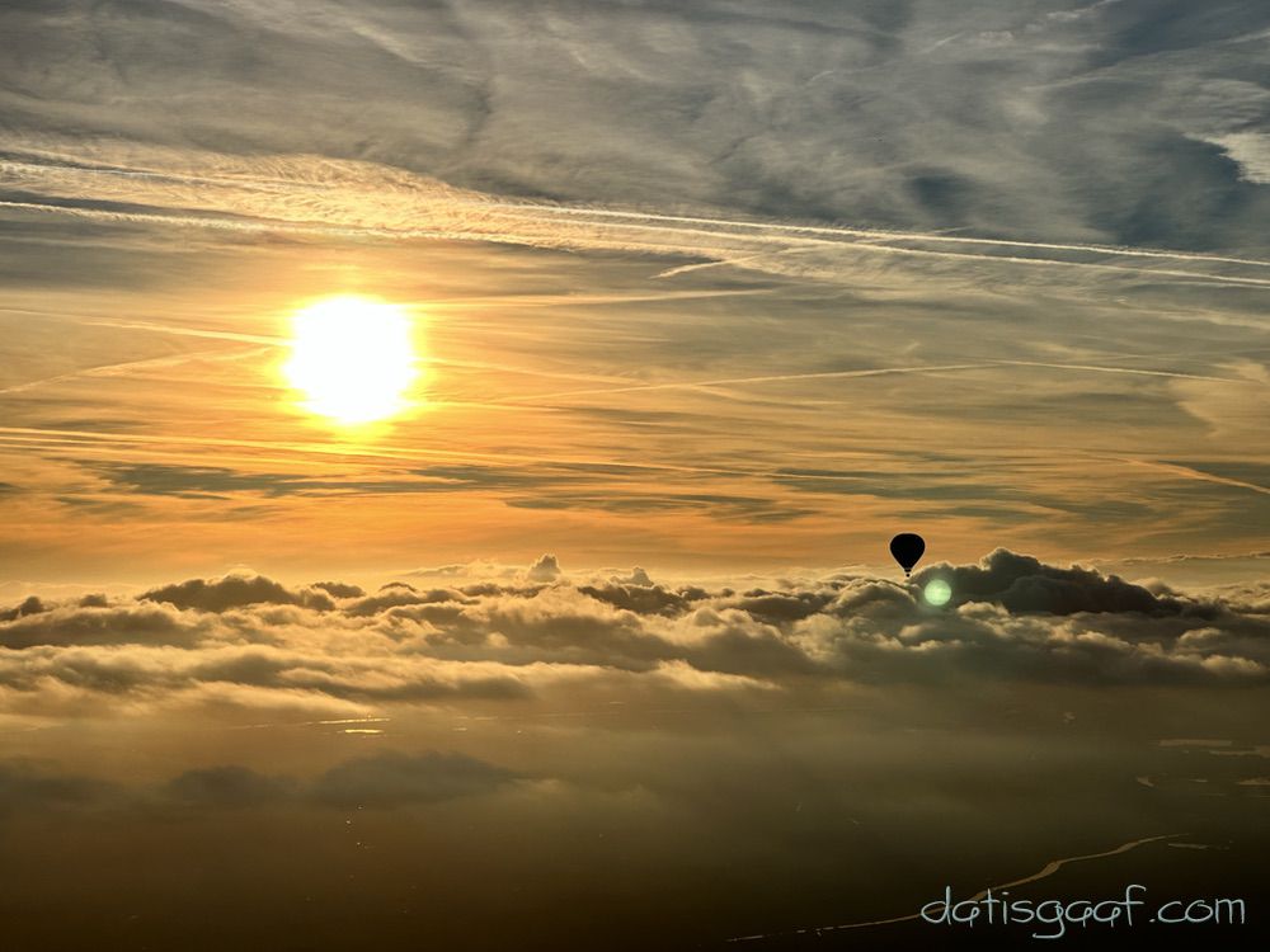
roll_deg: +0.8
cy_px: 476
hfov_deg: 25.3
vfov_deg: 19.1
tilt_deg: +2.3
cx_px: 635
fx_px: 2825
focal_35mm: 77
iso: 20
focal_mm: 9
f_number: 2.8
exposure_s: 1/4065
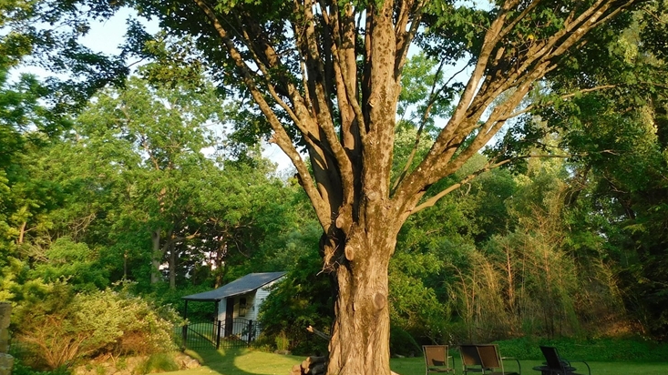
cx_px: 410
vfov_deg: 33.5
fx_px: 620
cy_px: 138
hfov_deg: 56.1
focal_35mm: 35
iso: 125
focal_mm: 4
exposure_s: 1/250
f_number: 3
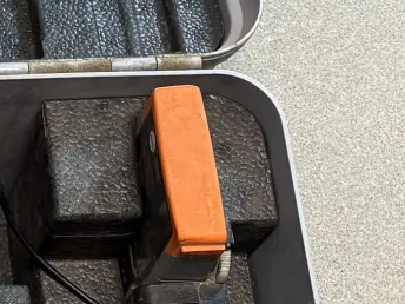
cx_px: -350
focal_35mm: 145
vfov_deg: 10.2
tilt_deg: -67.1
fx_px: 1696
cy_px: 179
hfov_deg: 12.3
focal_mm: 5.96
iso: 200
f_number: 1.6
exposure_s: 1/50
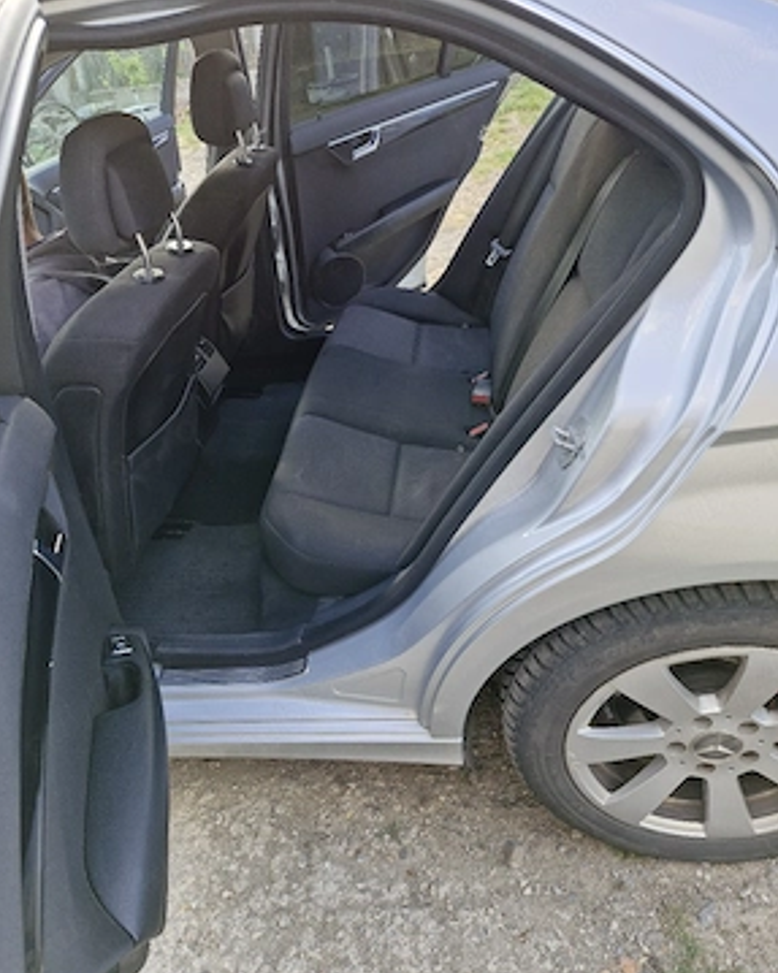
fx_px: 720
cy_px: 515
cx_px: 374
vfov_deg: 68.1
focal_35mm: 25
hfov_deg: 56.8
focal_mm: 5.54
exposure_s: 1/182
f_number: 1.8
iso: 80
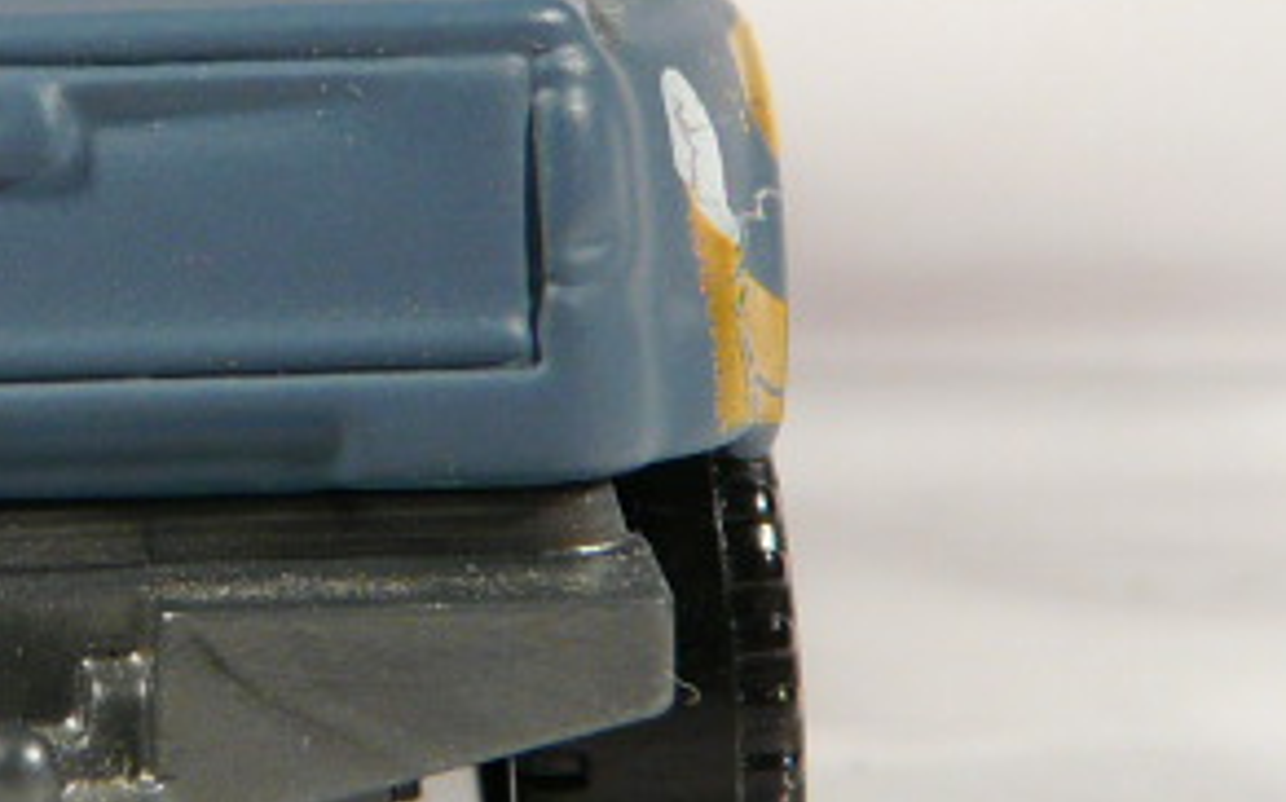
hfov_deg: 11.6
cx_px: -4
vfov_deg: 7.3
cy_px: 145
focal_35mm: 179
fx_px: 6269
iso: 100
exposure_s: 1/40
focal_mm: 7.9
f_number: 3.2
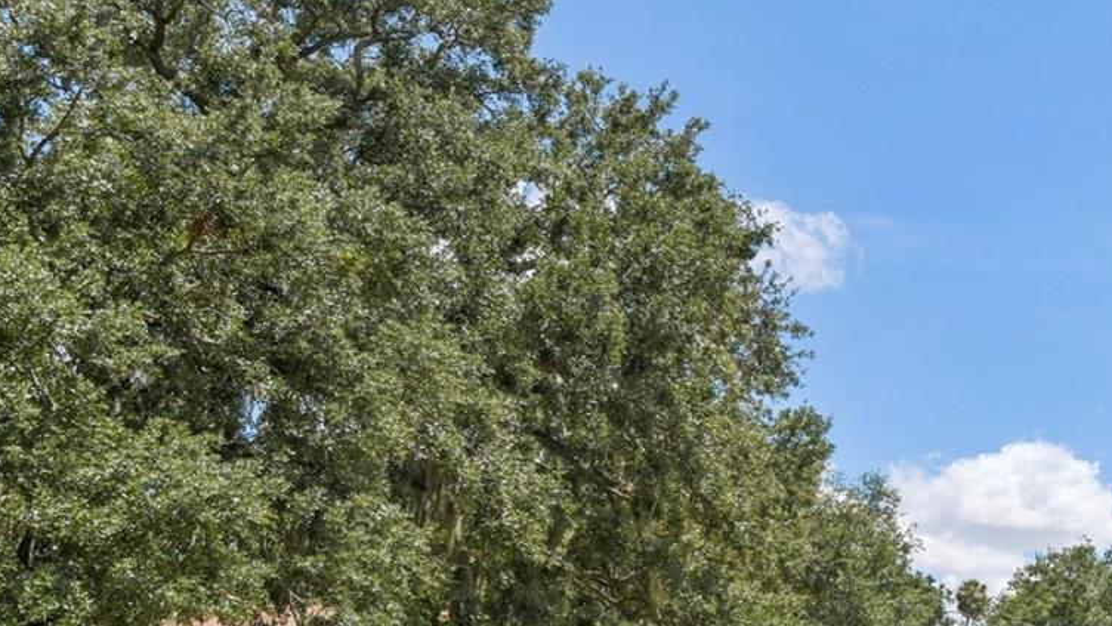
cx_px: 1153
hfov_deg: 37.0
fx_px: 1445
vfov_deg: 23.0
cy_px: 693
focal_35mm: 49
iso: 400
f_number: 8
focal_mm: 22
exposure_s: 1/1600
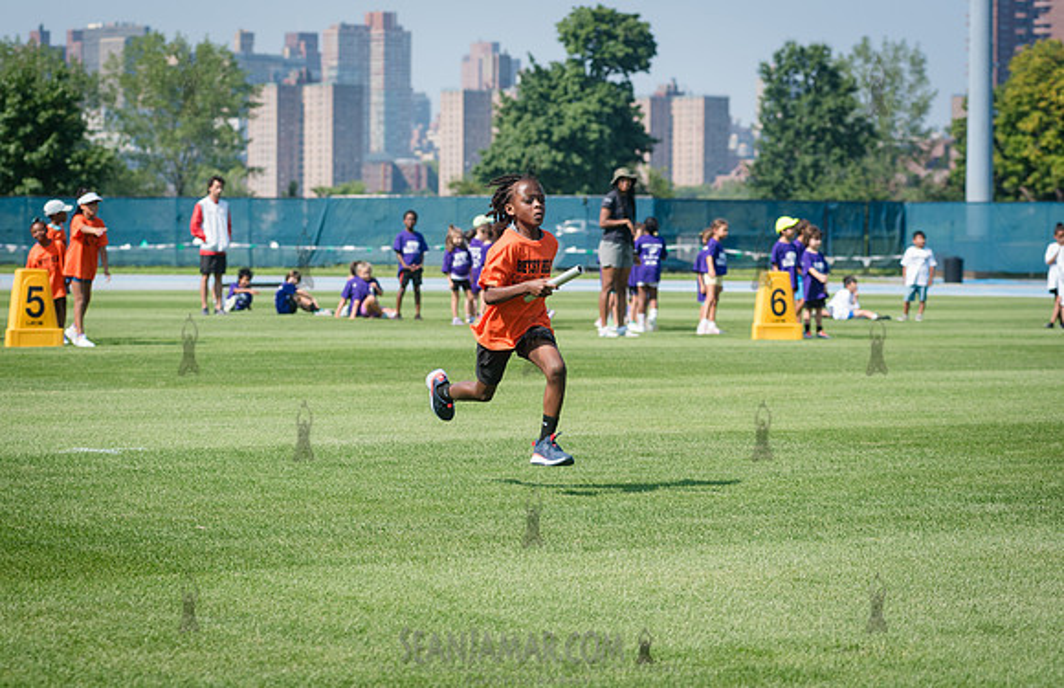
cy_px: 367
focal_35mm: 122
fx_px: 3565
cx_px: 478
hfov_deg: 17.0
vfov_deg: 11.0
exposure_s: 1/1600
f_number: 5
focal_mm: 105
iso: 400
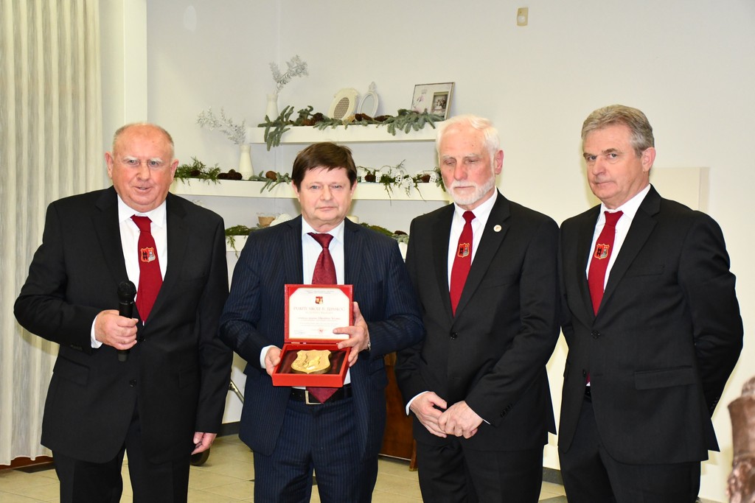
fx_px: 1321
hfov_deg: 31.9
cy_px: 252
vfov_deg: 21.6
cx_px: 378
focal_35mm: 63
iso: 3200
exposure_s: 1/60
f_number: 4.5
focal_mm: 42
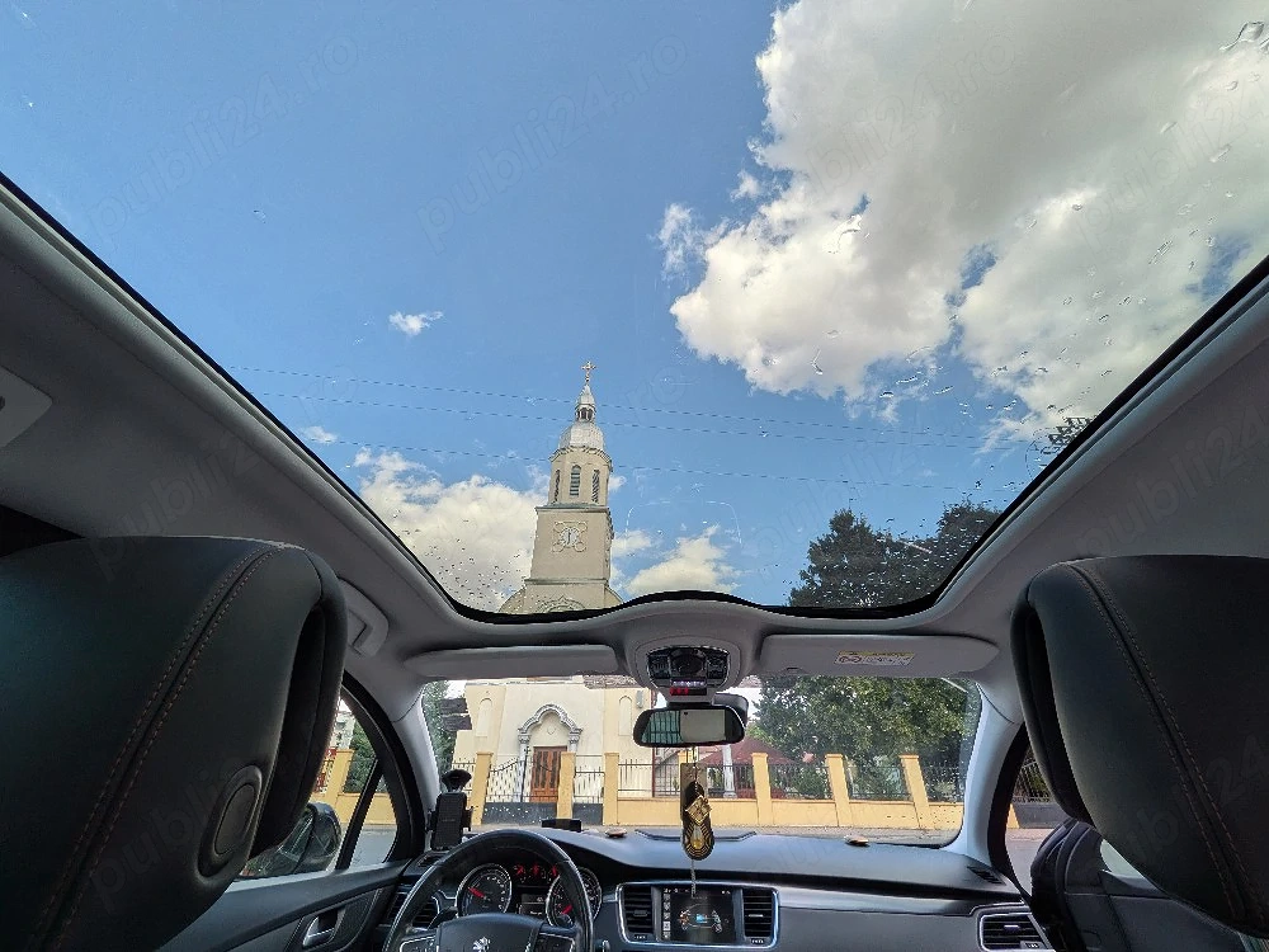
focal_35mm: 14
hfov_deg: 102.1
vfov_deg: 85.7
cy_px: 476
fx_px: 513
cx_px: 634
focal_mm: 1.85
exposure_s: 1/455
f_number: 2.2
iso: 59
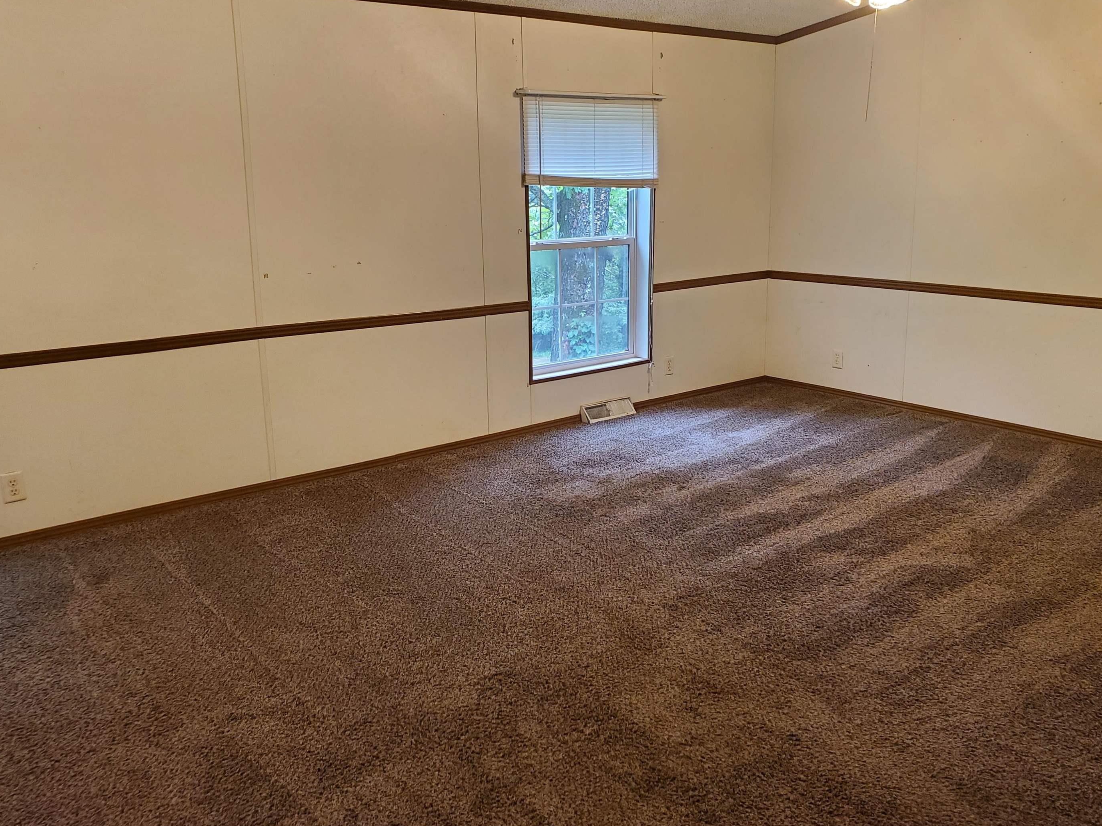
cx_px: 605
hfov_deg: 61.5
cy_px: 386
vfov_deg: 48.2
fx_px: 923
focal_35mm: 29
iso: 200
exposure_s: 1/40
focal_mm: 4.3
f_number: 2.4
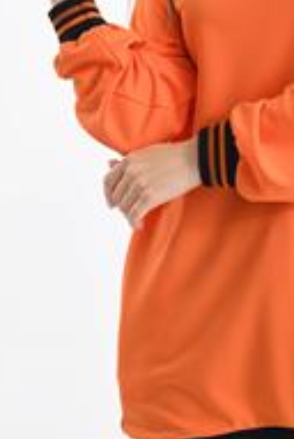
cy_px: 57
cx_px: 255
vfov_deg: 12.7
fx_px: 1953
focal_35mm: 160
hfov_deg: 8.6
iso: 100
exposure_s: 1/160
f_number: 7.1
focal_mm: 68
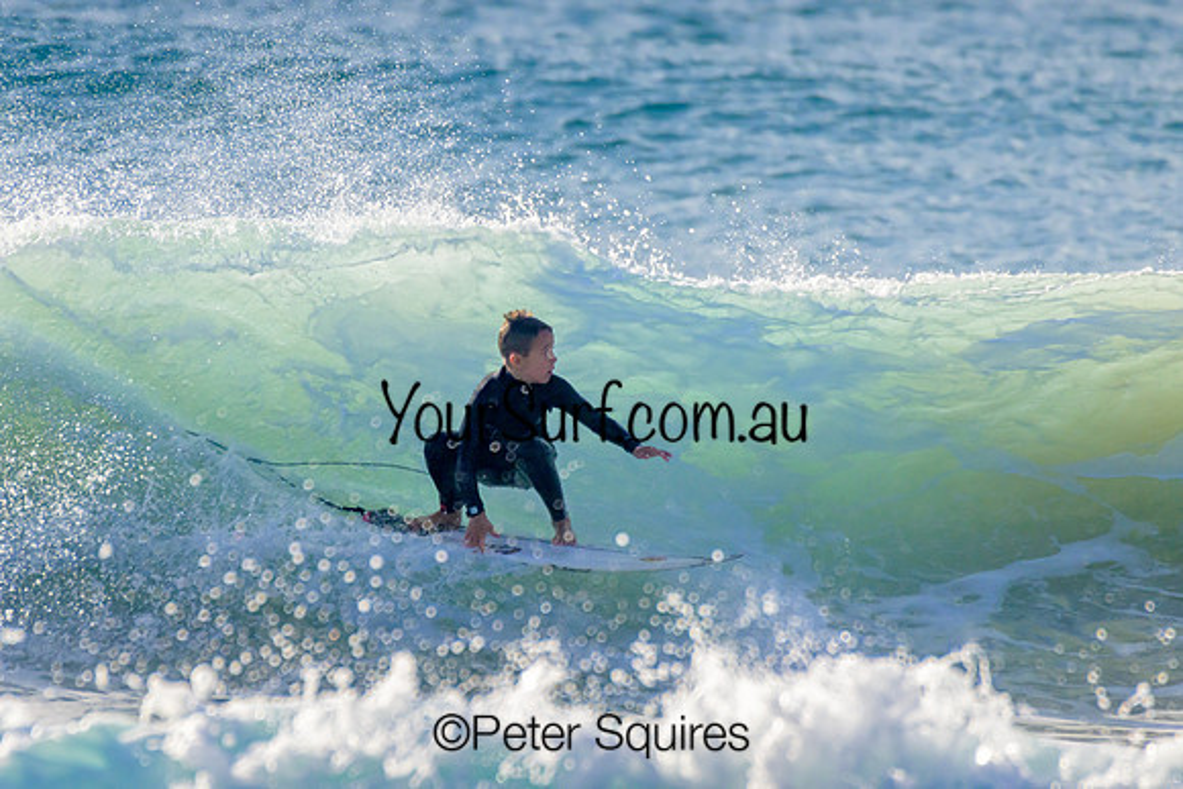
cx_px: 592
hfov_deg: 2.1
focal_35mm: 1000
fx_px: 32867
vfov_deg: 1.4
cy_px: 394
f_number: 11
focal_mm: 1000
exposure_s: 1/2000
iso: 1000
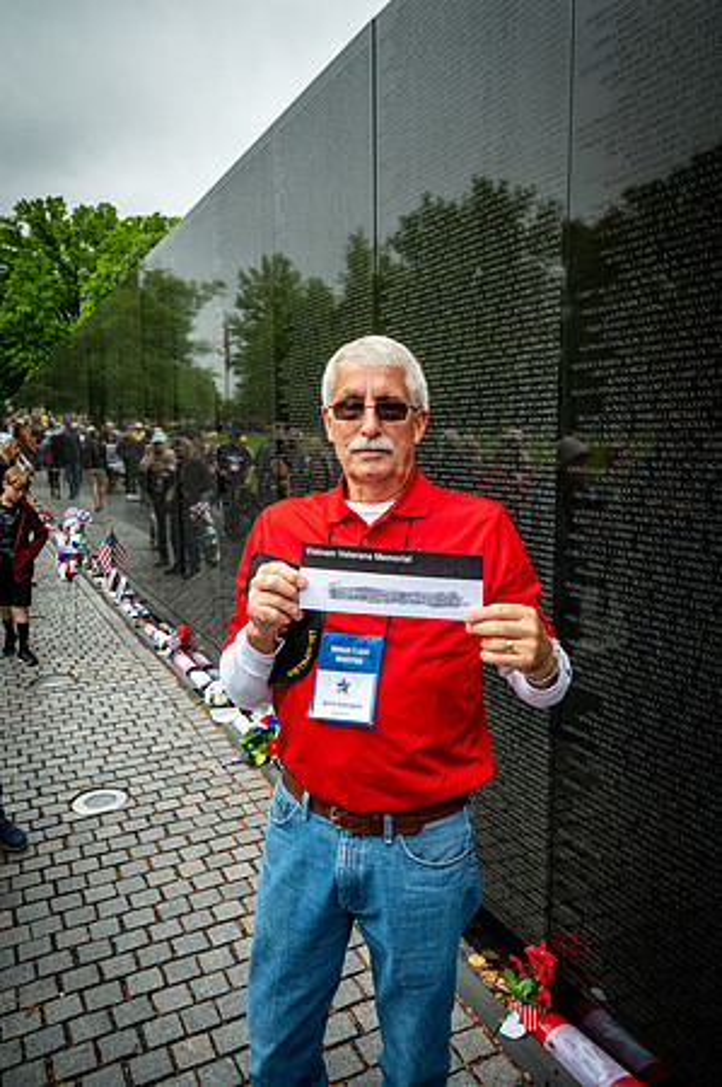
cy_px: 544
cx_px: 361
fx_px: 814
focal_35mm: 27
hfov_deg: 47.8
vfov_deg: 67.4
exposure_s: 1/640
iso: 640
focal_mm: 27
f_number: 8
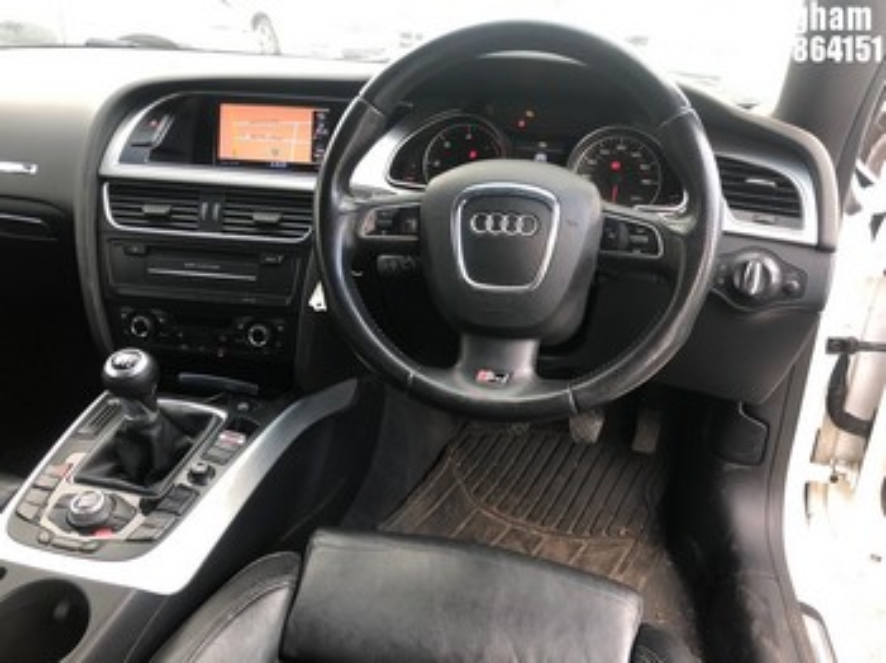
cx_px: 443
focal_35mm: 28
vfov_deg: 49.7
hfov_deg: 63.5
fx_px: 716
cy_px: 332
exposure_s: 1/30
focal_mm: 4
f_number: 1.8
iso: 25
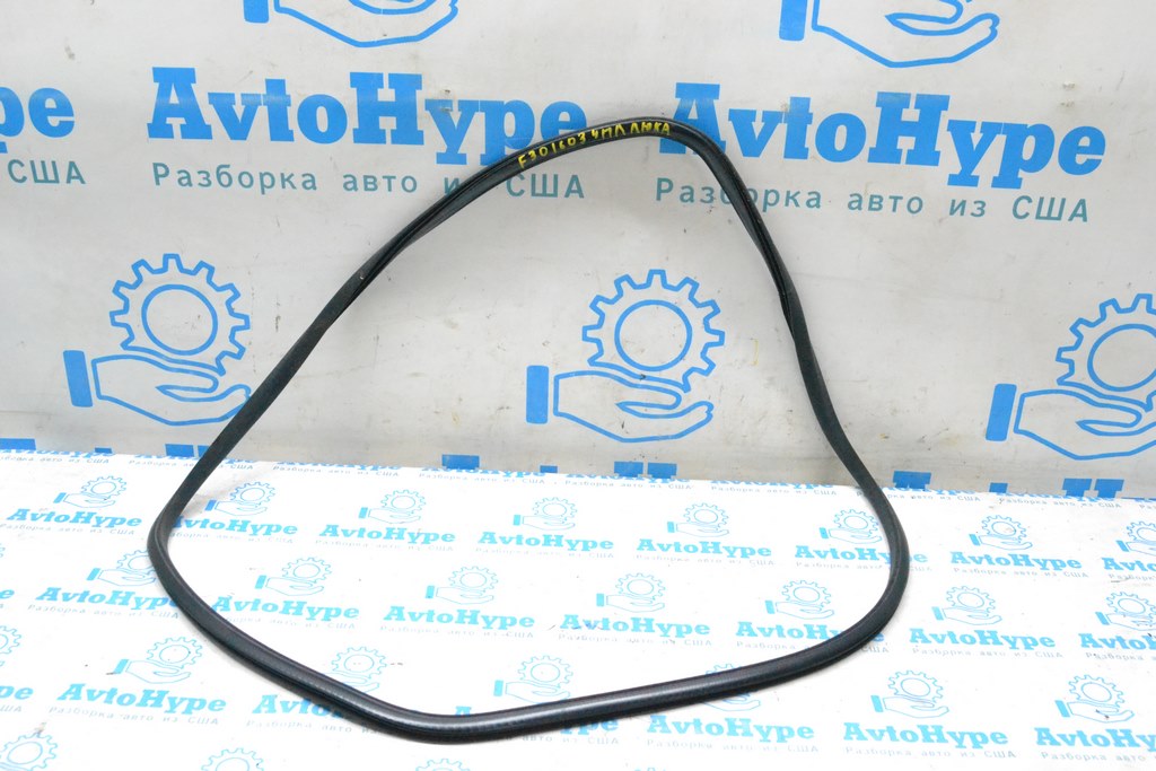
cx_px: 578
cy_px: 386
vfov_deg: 36.9
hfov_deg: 53.1
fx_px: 1156
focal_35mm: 36
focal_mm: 24
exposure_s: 1/160
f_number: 9
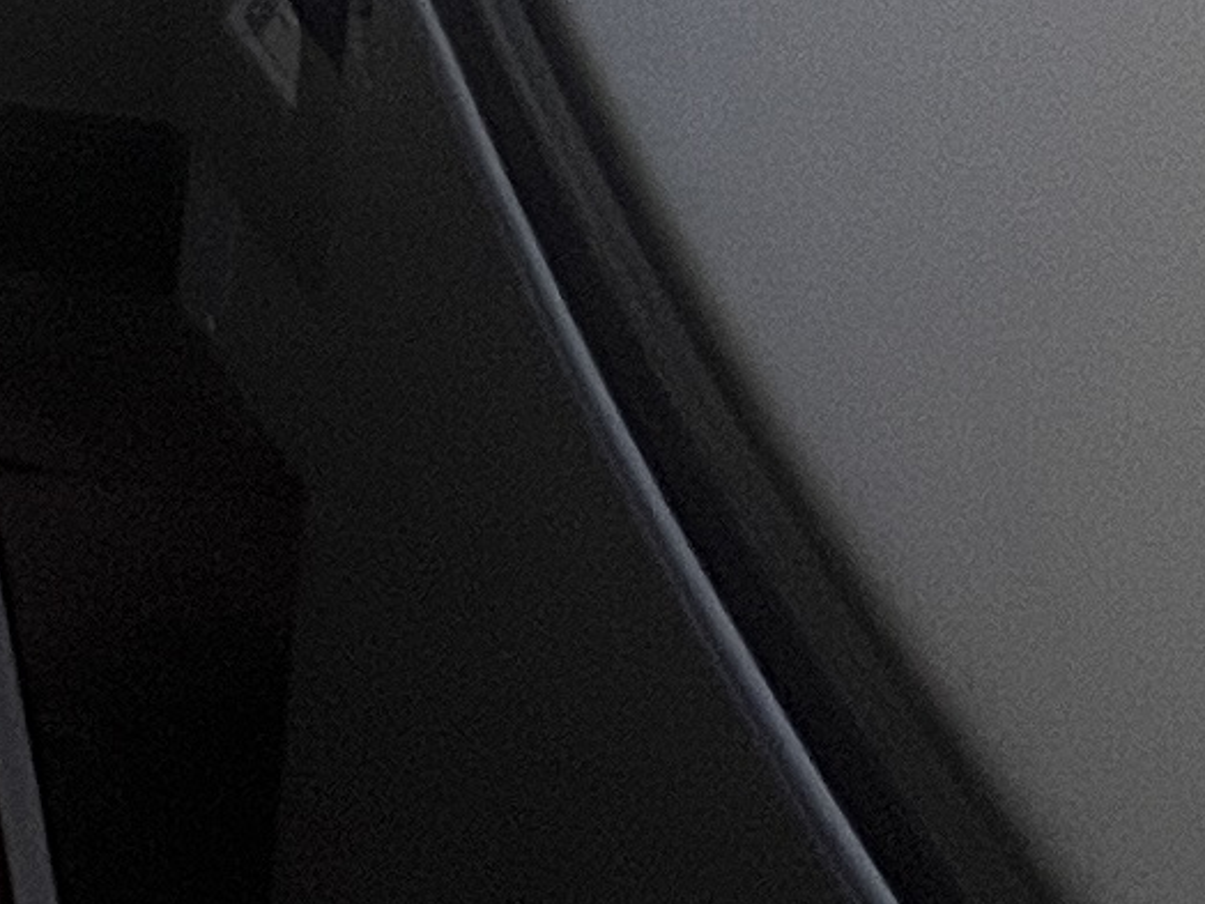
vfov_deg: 6.8
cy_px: -1578
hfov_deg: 7.5
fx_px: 6962
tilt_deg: -10.0
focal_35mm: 200
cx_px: -3309
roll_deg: +0.1
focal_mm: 5.7
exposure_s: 1/50
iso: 160
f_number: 1.5
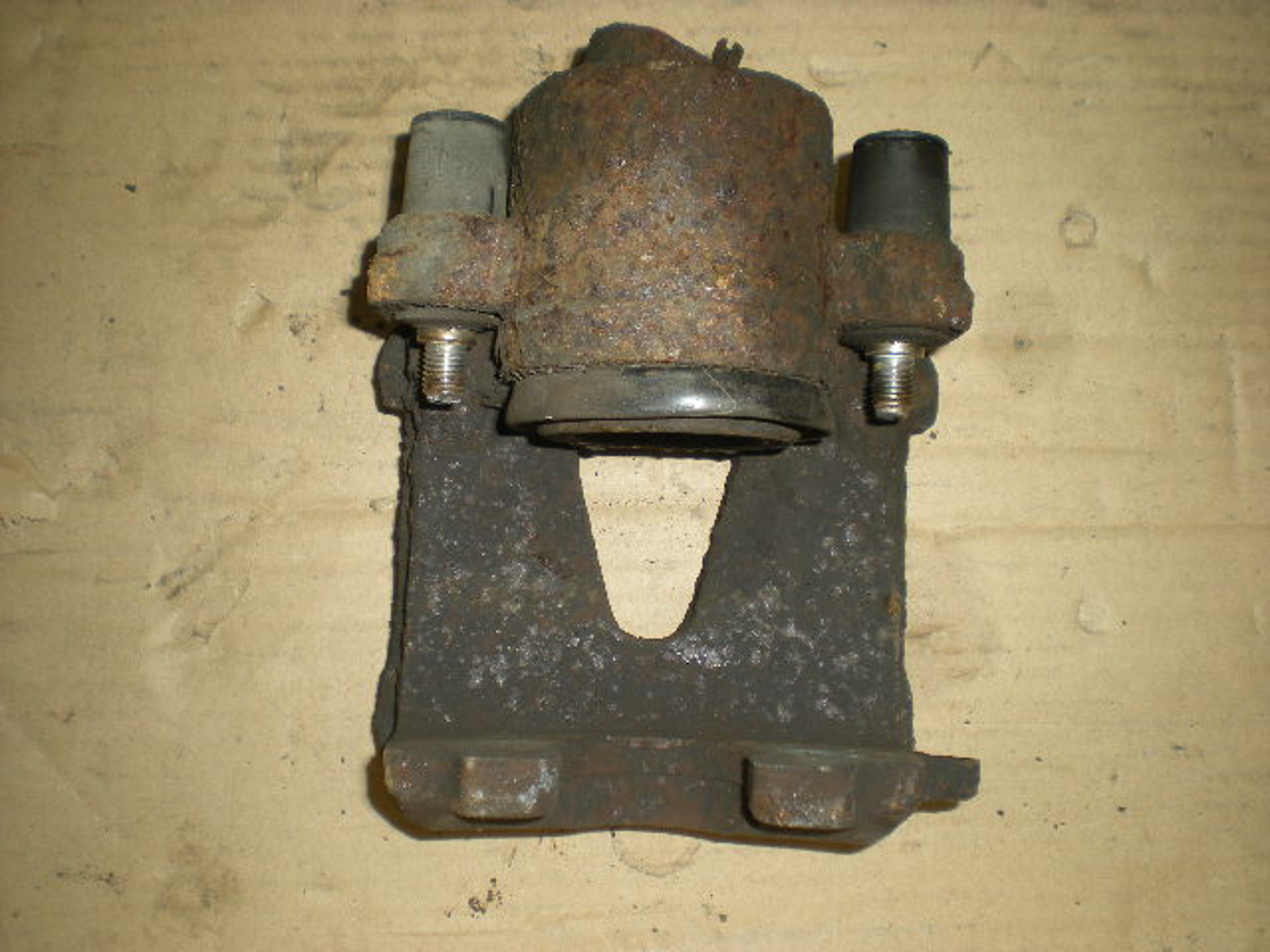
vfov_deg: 37.7
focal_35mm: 38
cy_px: 476
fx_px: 1394
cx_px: 635
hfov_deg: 49.0
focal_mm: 6.3
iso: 64
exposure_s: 1/60
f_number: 3.1
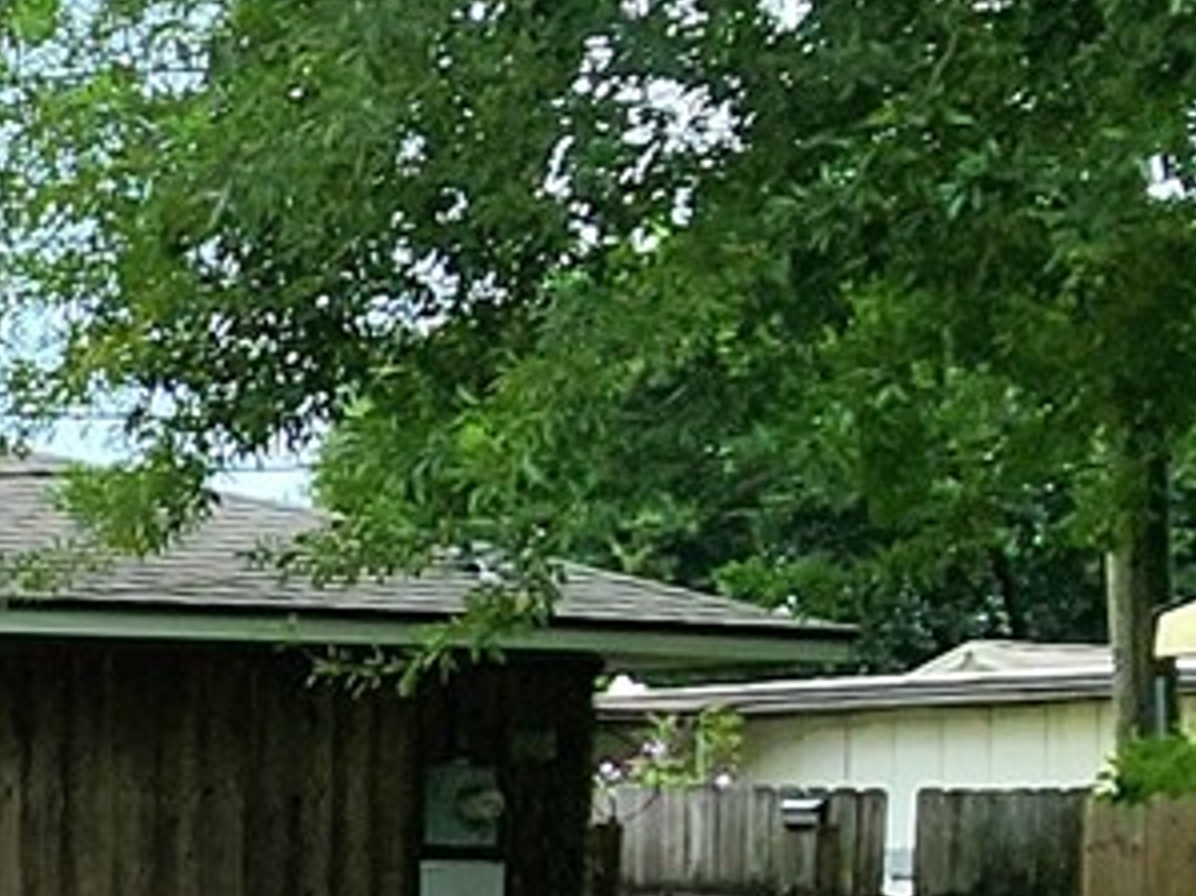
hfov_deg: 15.2
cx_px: -1516
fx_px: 3074
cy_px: 868
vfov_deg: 16.3
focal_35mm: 89
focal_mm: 2.2
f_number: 2.2
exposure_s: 1/1667
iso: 50
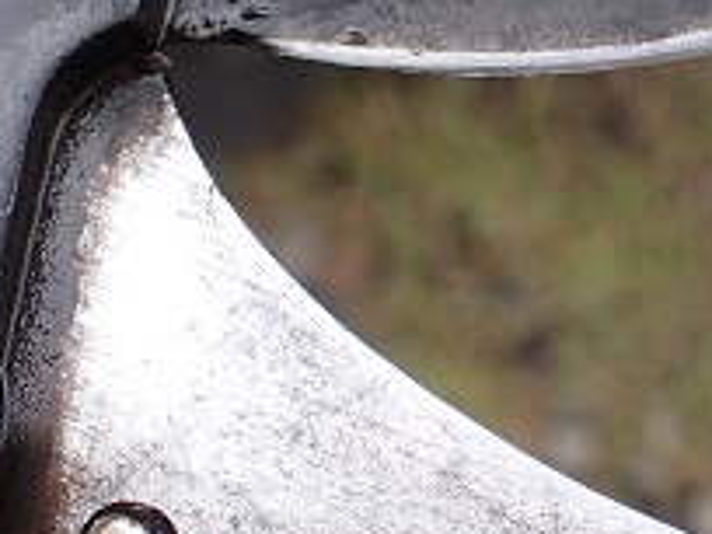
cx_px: 670
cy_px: 136
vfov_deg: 15.7
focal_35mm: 94
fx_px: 1933
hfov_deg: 20.4
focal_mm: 5.5
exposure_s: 1/200
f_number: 3.2
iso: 100
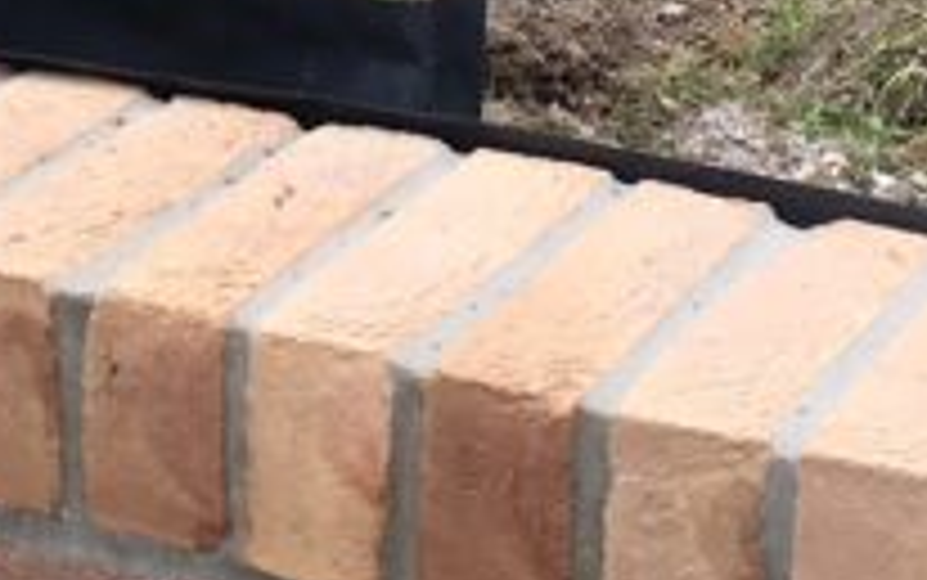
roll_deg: -0.3
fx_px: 3867
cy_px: -328
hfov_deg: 13.6
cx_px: 225
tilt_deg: -14.3
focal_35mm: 153
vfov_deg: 8.4
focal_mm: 4.15
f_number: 2.2
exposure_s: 1/557
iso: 25
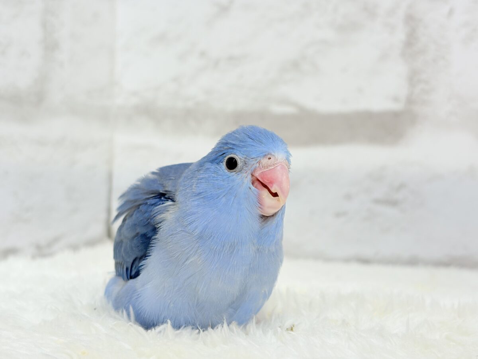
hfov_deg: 36.8
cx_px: 239
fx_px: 718
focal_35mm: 52
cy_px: 180
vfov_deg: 28.0
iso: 32
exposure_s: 1/50
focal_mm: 5.96
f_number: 1.6
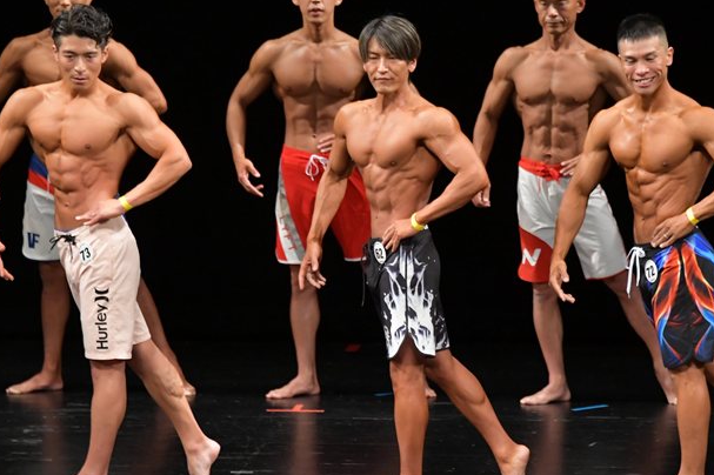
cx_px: 423
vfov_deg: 3.8
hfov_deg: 5.7
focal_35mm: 364
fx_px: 7215
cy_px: 259
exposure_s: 1/400
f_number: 5.6
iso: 3200
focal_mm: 190
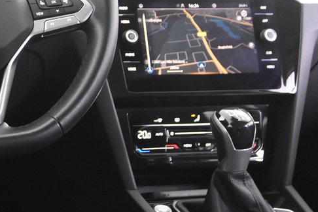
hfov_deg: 21.4
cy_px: 98
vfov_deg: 15.7
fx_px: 768
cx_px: -81
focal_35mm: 87
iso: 4000
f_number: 3
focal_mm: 22
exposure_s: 1/30
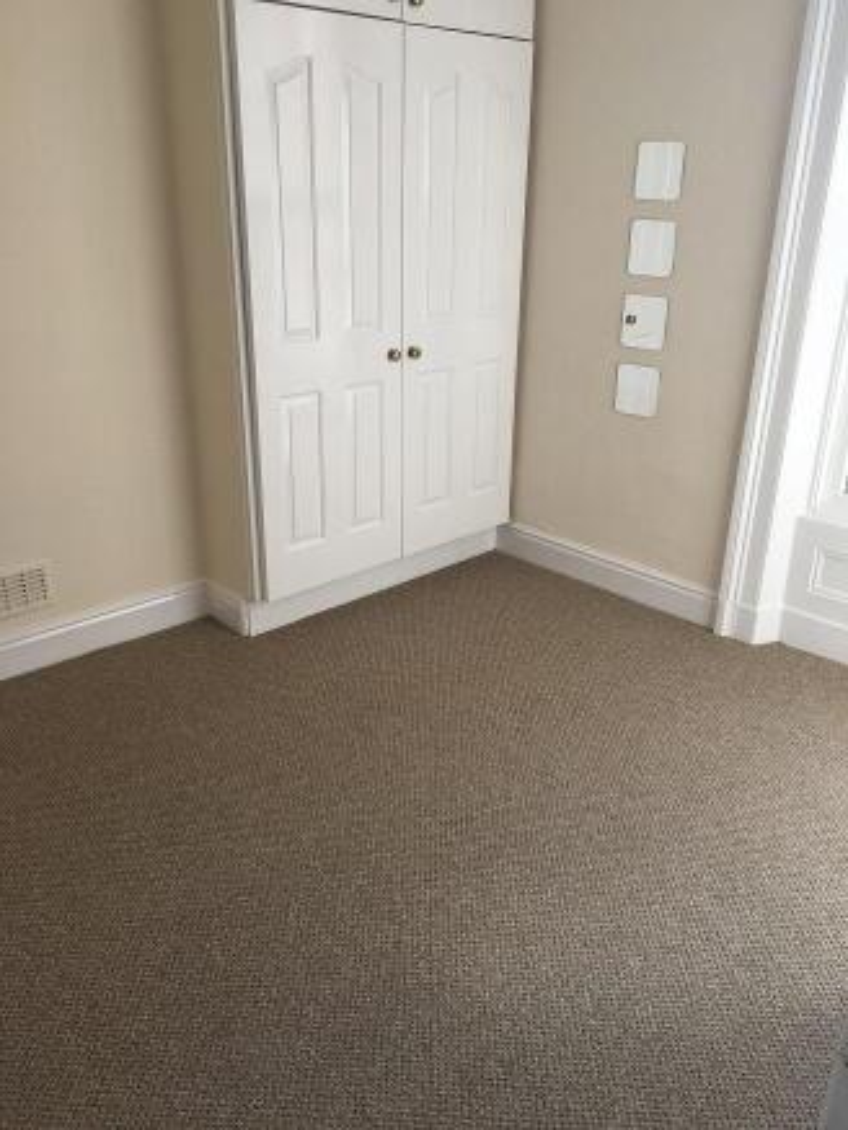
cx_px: 424
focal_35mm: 29
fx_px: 947
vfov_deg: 61.6
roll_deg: -1.4
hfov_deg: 48.2
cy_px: 565
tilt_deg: -21.9
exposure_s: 1/270
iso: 25
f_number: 2.2
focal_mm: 4.15
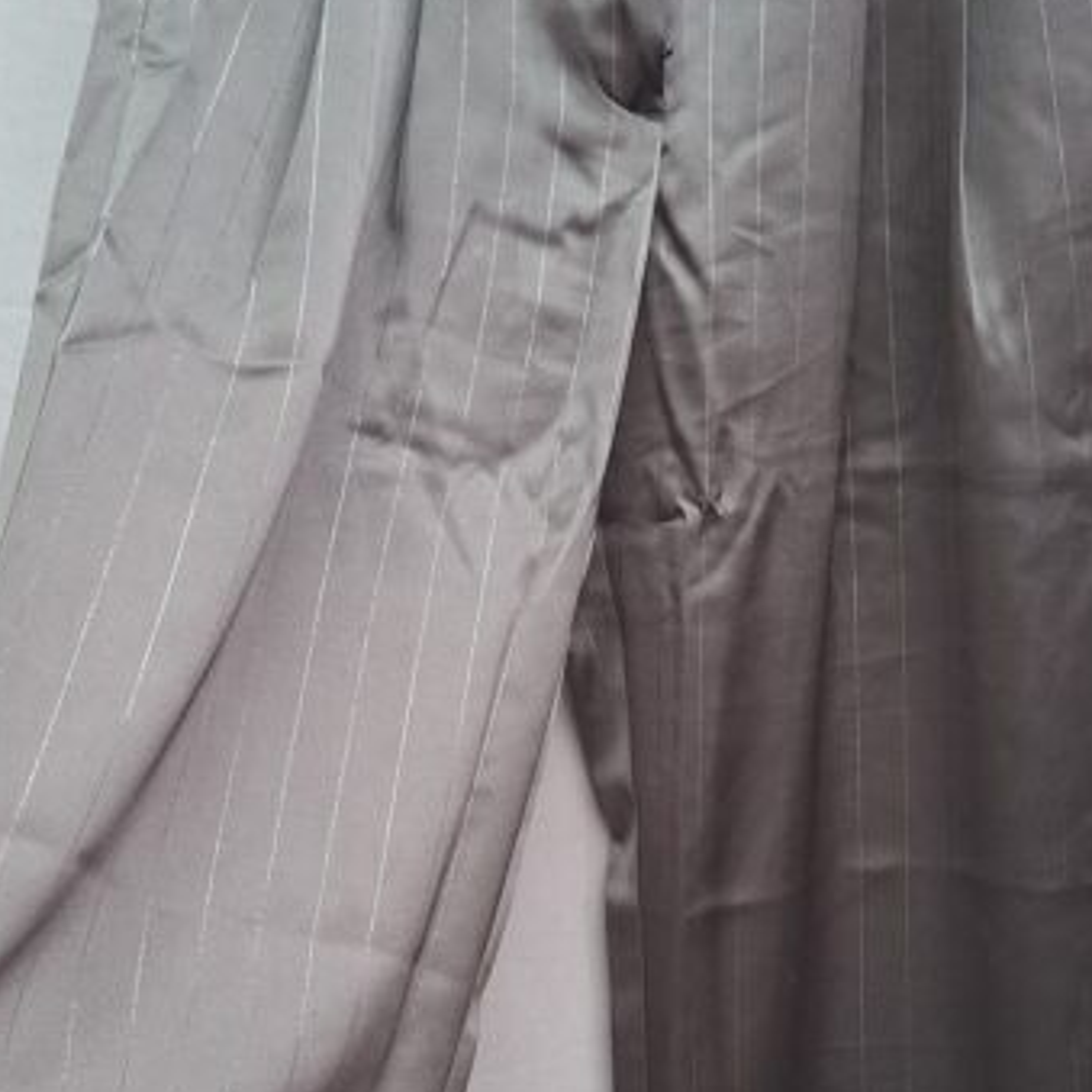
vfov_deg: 34.7
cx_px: 512
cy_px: 802
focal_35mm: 48
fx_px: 1713
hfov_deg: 35.3
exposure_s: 1/50
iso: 250
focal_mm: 5.54
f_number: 1.8
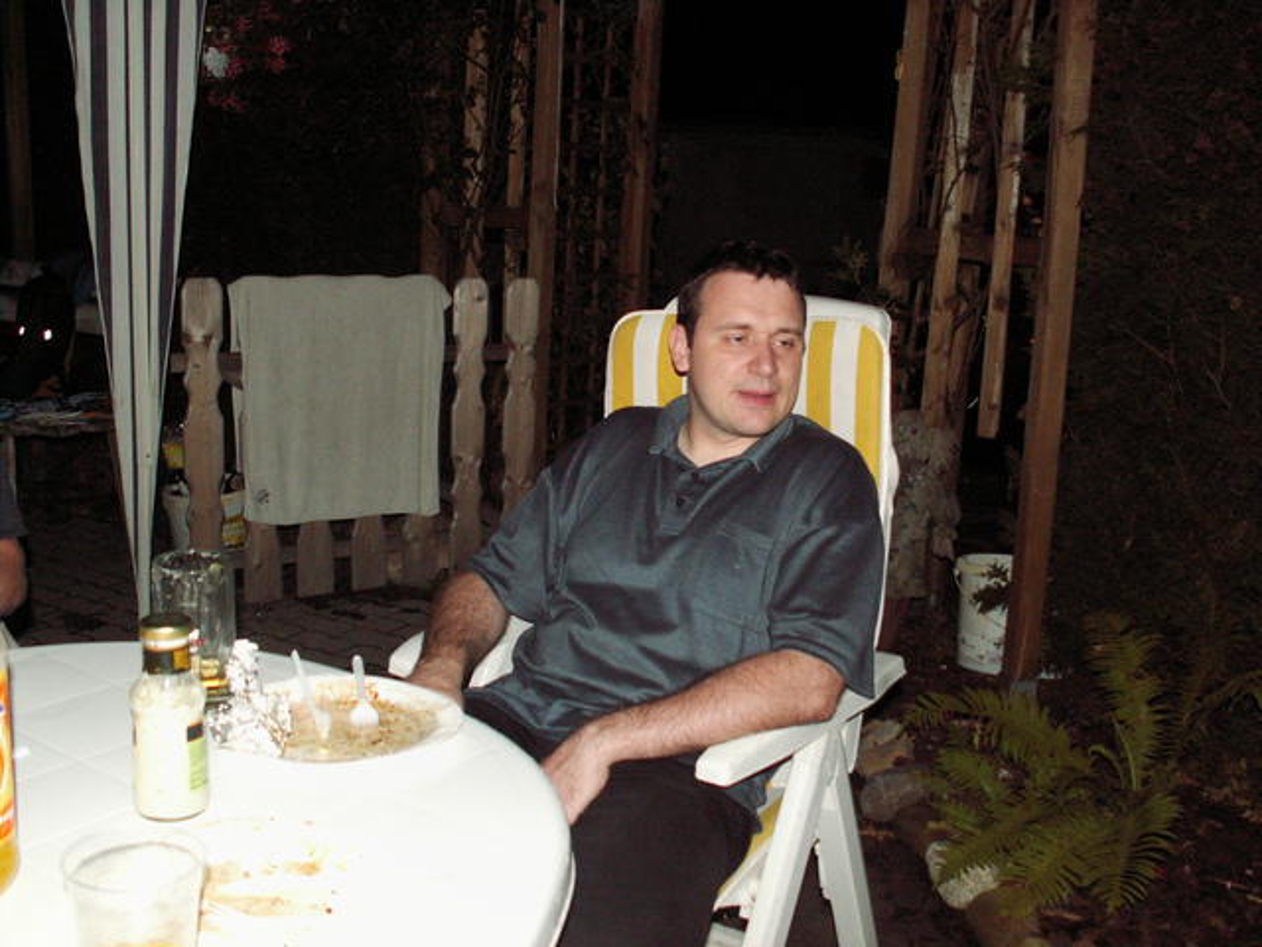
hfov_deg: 52.6
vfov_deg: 40.7
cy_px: 474
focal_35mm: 35
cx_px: 631
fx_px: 1276
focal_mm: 5.86
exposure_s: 1/40
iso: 160
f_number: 2.8
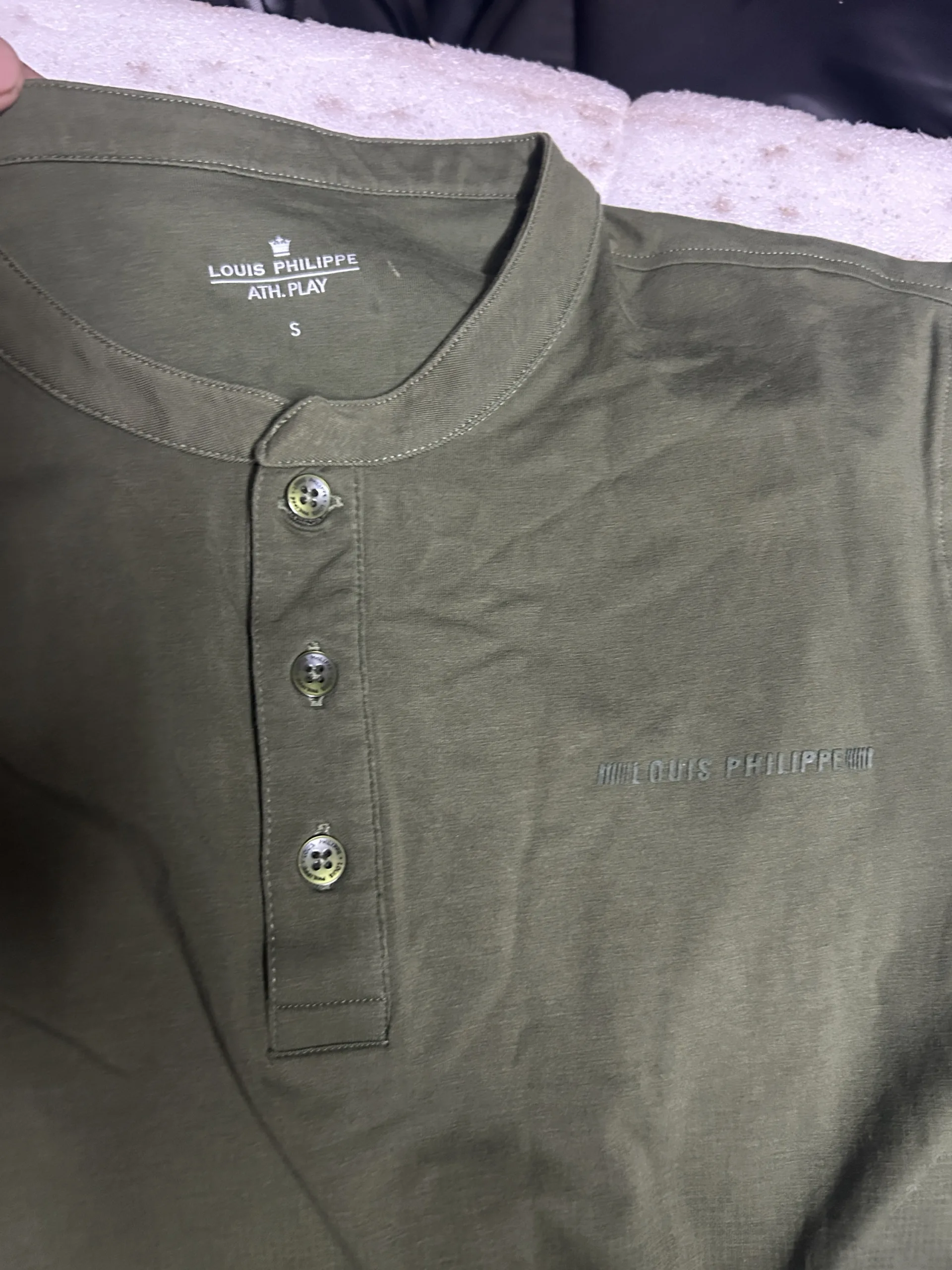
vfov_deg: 67.3
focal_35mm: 26
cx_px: 476
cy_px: 635
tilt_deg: -67.0
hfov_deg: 53.1
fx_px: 953
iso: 500
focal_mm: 5.7
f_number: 1.5
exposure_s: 1/33
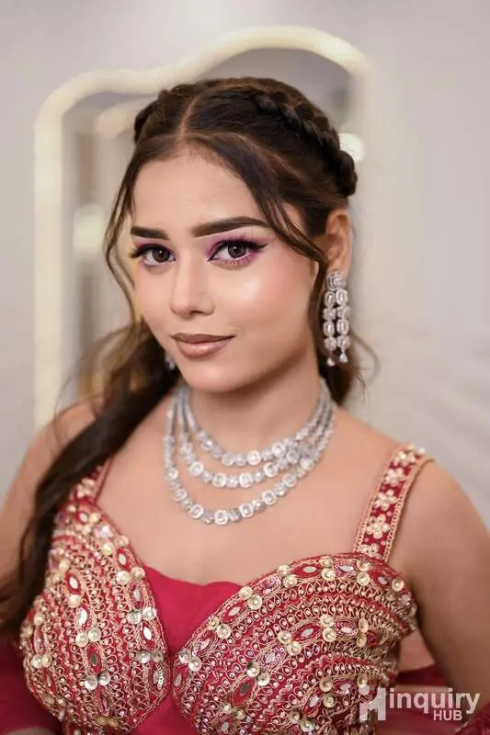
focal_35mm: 50
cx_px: 245
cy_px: 368
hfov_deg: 27.0
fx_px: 1021
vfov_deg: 39.6
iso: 125
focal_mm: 50
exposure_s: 1/100
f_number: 1.8
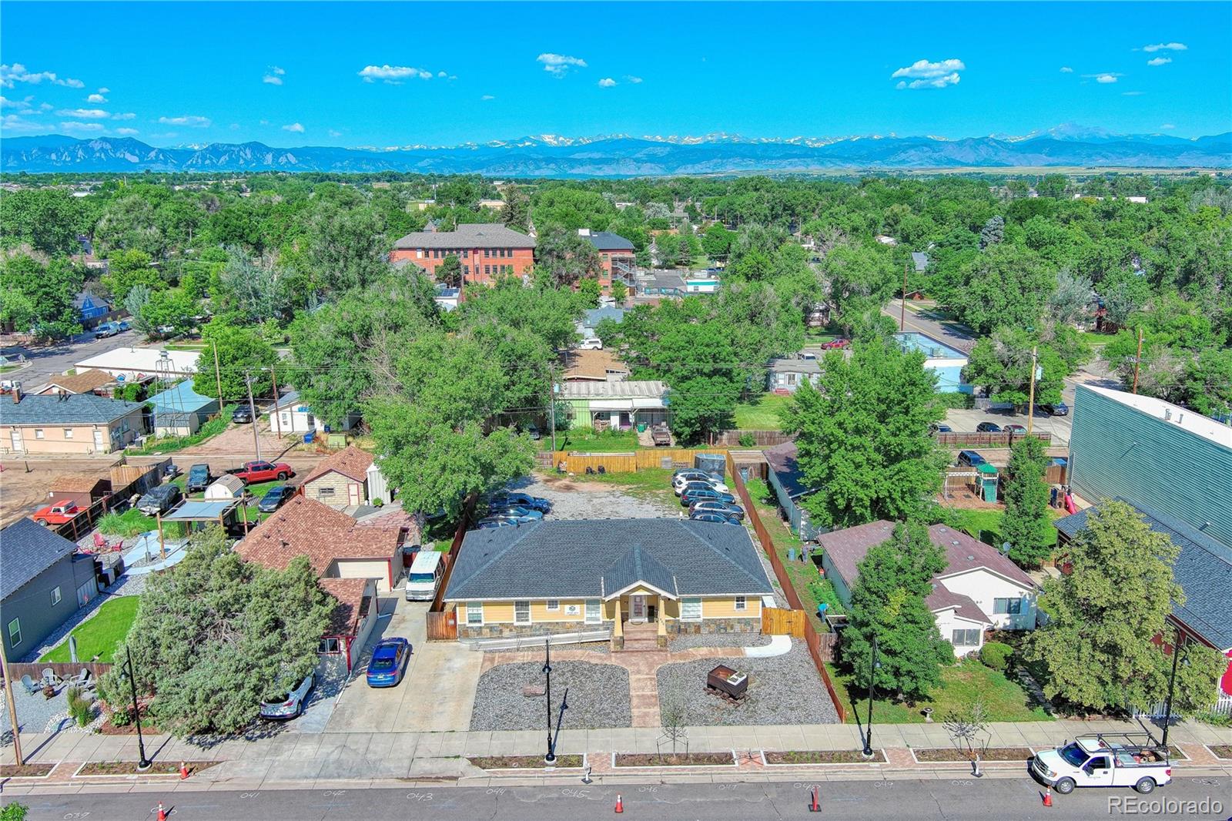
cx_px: 616
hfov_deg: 63.7
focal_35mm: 29
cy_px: 410
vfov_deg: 44.9
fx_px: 992
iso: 101
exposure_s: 1/1397
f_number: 2.8
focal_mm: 10.6
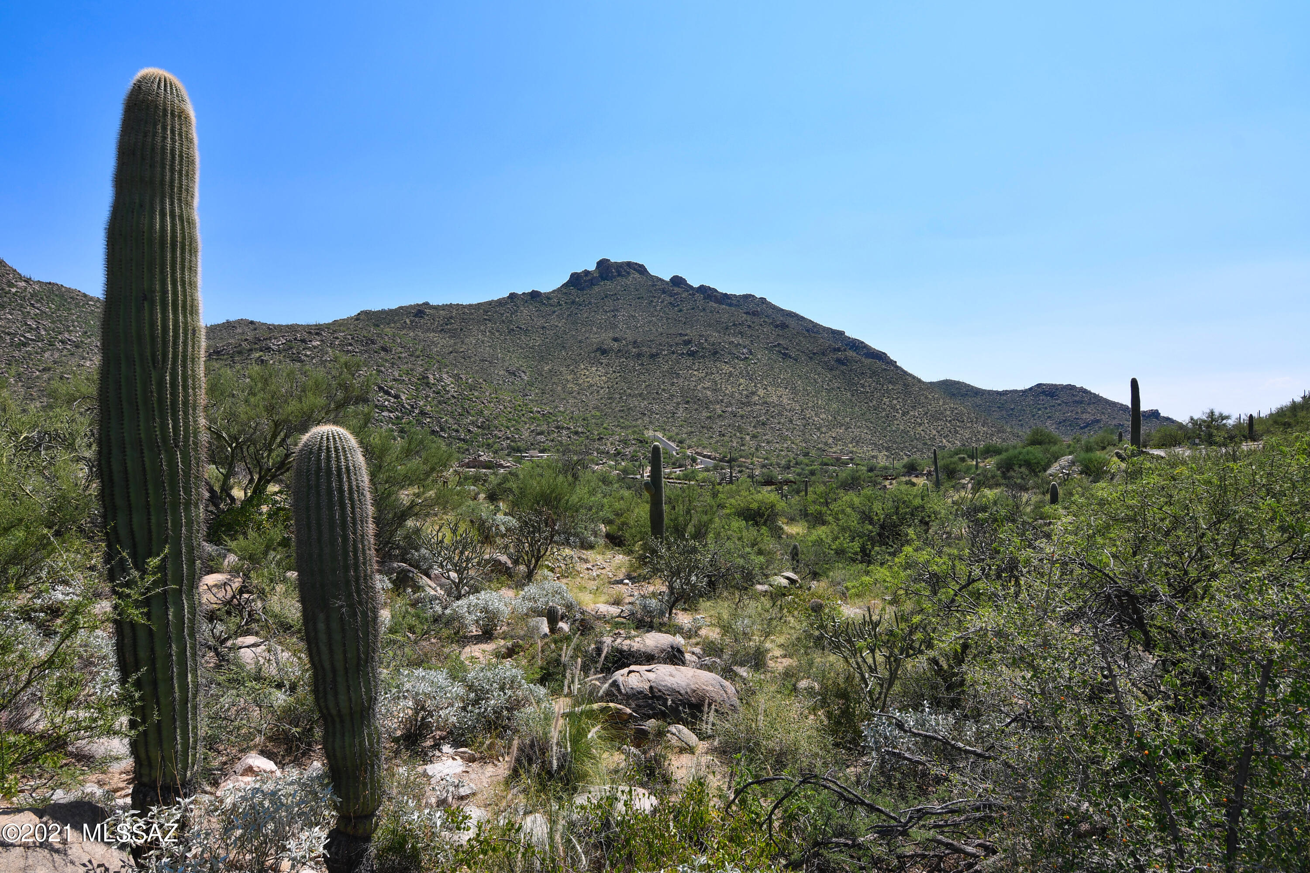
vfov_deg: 73.7
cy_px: 436
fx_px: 582
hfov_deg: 96.7
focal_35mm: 16
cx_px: 655
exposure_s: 1/250
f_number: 13
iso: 100
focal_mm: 11
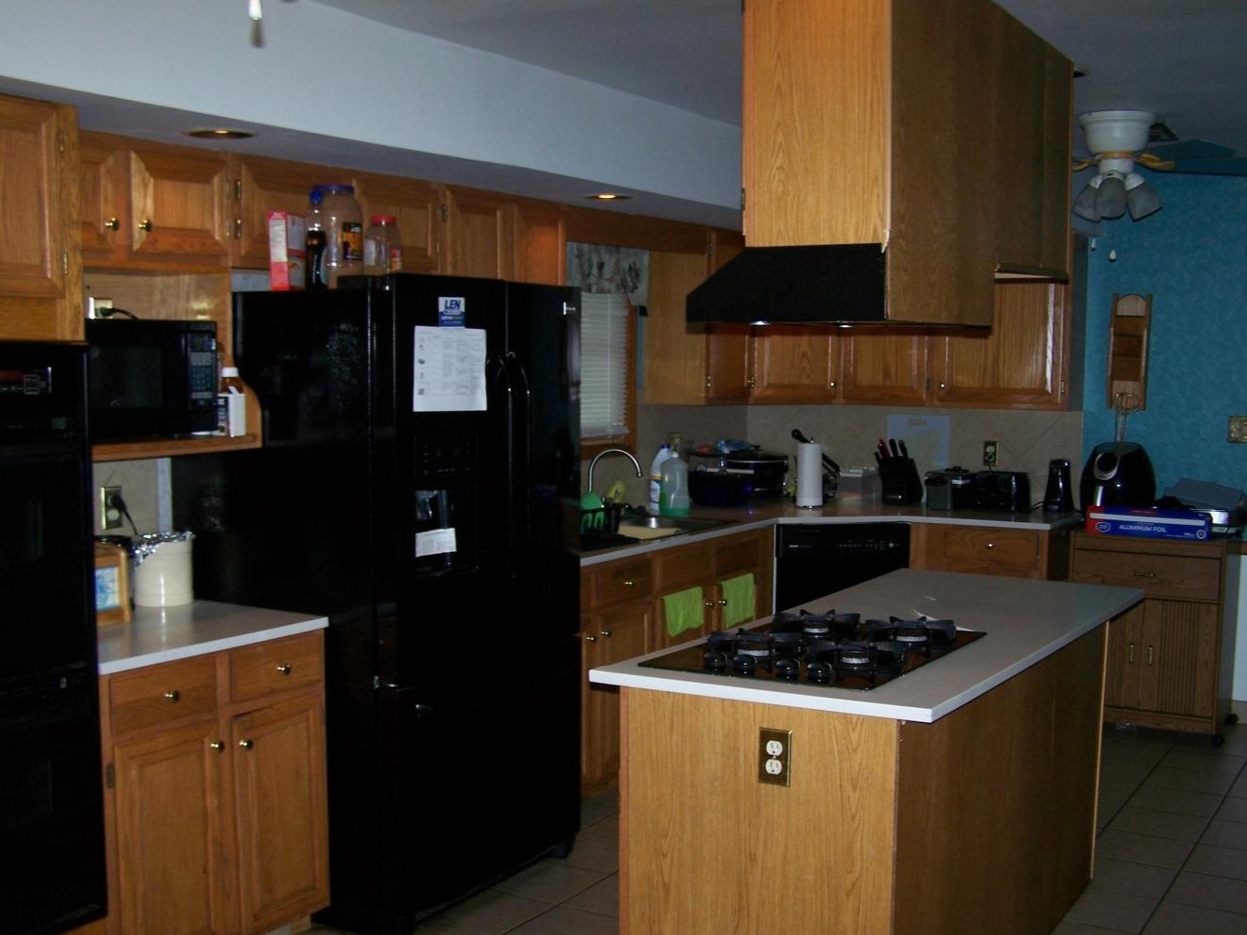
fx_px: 1477
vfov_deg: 35.1
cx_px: 645
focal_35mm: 41
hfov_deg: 45.8
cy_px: 499
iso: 80
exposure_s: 1/60
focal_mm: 6.3
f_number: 2.8
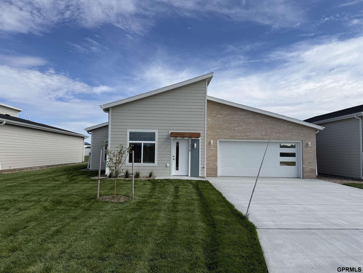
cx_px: 182
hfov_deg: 71.6
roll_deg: -1.1
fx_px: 252
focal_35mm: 24
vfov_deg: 56.8
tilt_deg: +3.9
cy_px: 136
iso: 80
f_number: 1.78
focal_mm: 6.76
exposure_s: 1/6173
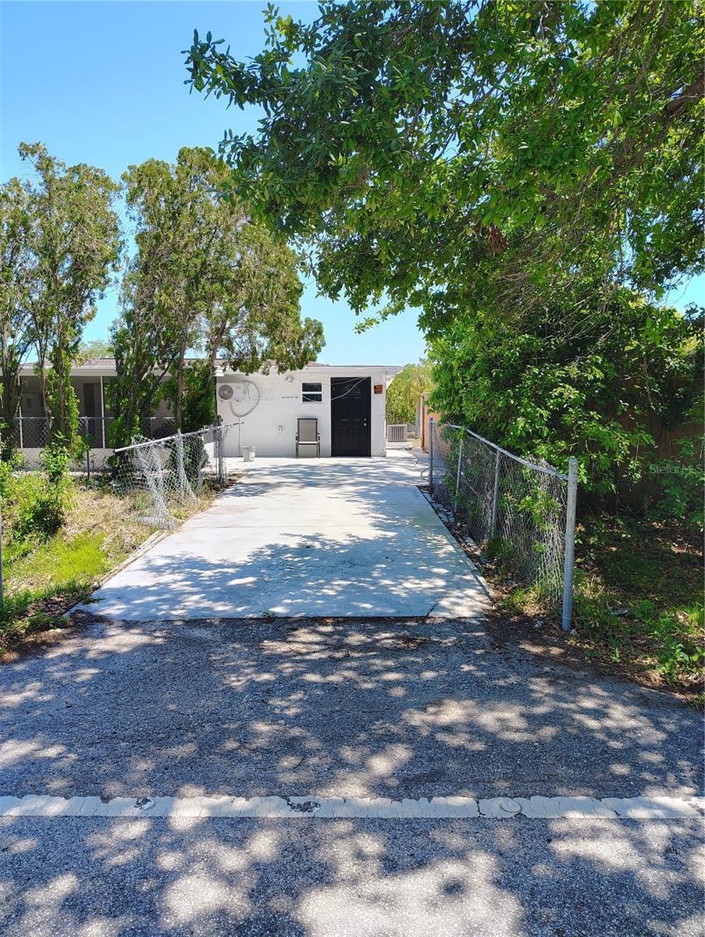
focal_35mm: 24
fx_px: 650
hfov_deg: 56.9
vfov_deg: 71.5
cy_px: 468
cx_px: 352
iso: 100
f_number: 1.8
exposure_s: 1/311
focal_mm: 5.56
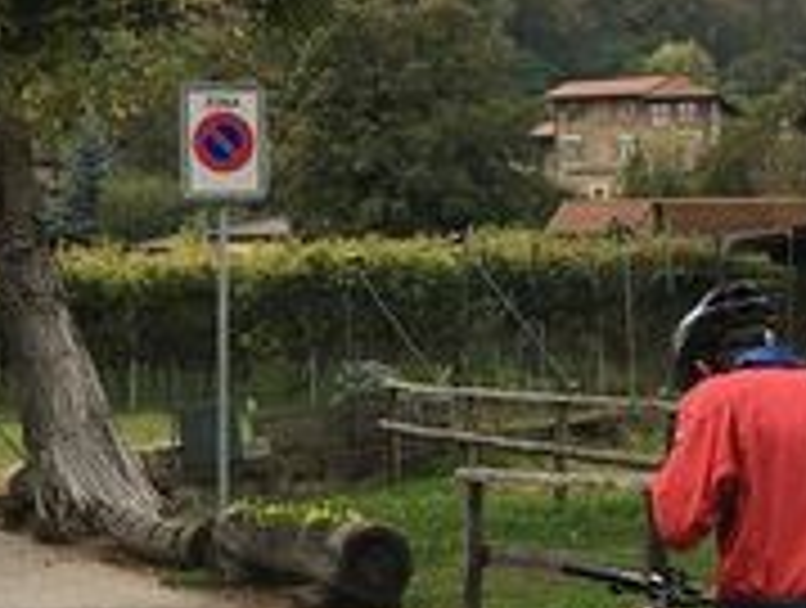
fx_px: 2263
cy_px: 500
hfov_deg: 20.2
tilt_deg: -1.3
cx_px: 383
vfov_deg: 15.2
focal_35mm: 97
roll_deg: -1.3
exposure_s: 1/292
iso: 25
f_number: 2.2
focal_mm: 4.15
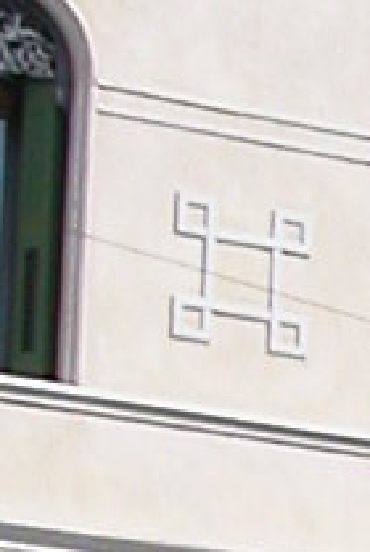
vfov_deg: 6.8
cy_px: 983
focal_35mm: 294
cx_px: 1152
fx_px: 4517
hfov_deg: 4.5
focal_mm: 5.6
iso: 100
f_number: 4.5
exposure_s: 1/764
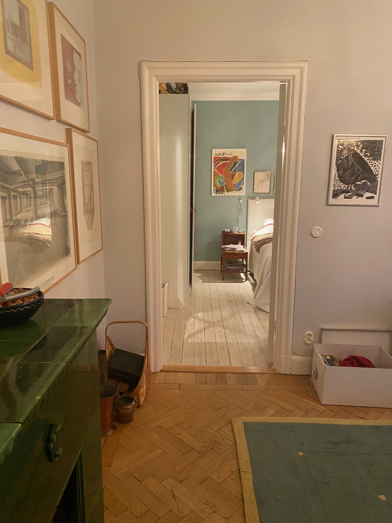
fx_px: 393
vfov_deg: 67.3
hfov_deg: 53.1
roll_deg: -0.4
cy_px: 262
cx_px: 196
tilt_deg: -11.2
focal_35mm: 26
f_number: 1.8
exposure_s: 1/33
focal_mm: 4.25
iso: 400
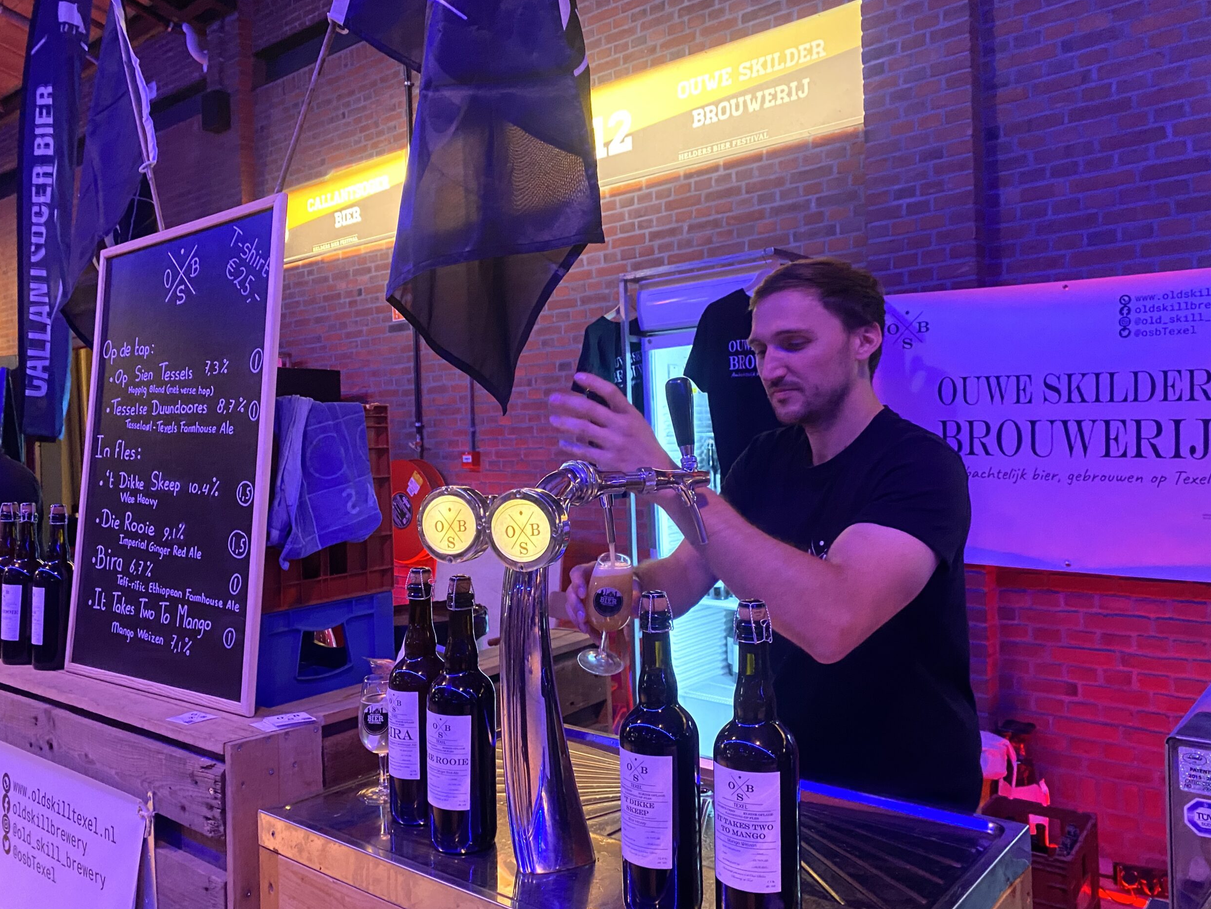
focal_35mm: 27
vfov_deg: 51.4
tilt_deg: +1.2
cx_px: 611
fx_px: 945
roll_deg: +0.4
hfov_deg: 65.3
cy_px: 454
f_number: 1.8
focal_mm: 4.25
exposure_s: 1/33
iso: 500
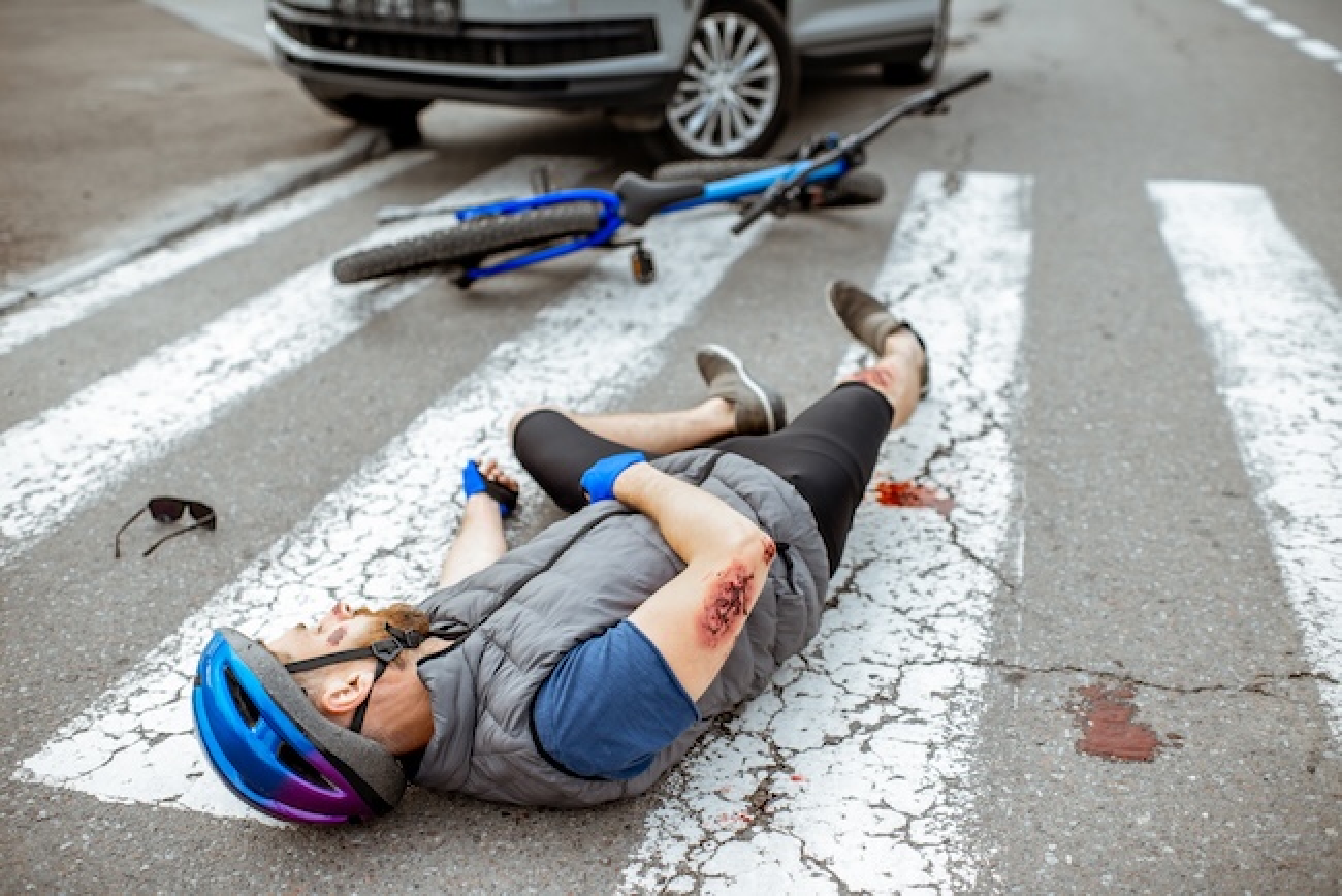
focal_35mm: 35
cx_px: 671
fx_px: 1305
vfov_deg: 37.9
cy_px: 448
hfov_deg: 54.4
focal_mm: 35
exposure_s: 1/2500
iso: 200
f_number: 2.2
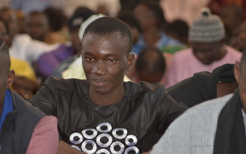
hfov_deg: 8.1
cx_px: 123
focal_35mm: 260
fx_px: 1743
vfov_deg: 5.0
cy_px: 75
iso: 640
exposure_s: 1/50
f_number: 4.5
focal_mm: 170
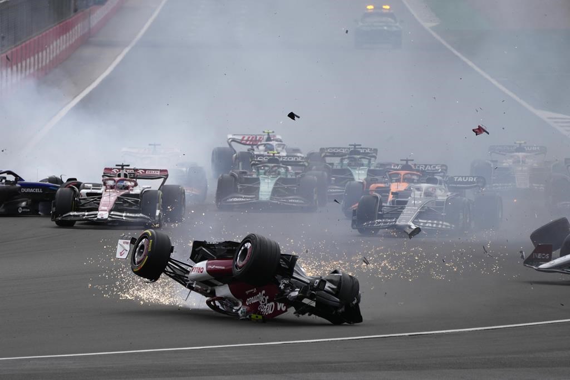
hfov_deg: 5.2
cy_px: 190
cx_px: 285
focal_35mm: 400
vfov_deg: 3.4
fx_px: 6334
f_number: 5.6
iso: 250
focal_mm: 400
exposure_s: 1/2500
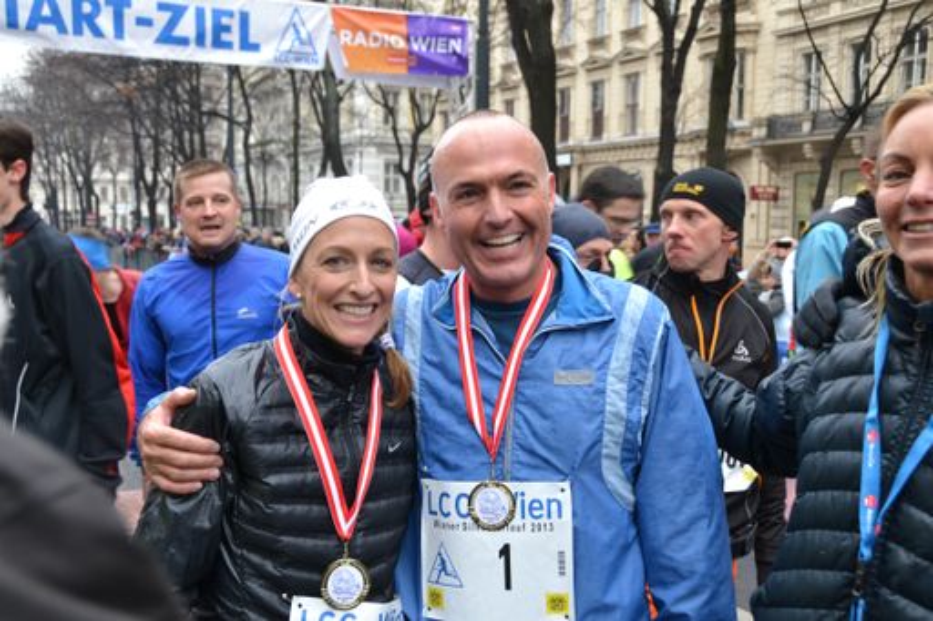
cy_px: 310
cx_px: 466
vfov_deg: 33.0
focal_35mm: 40
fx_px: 1049
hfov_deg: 47.9
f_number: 6.3
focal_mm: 27
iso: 400
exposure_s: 1/50
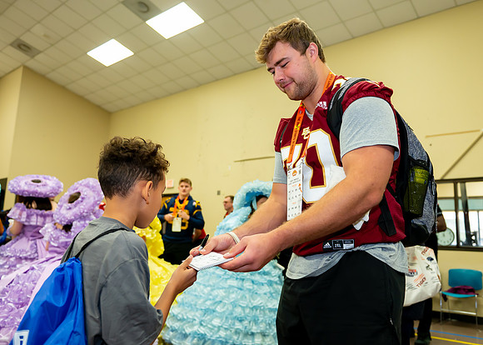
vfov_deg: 47.9
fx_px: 388
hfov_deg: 63.8
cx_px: 253
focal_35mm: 28
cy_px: 174
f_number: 2.8
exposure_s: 1/200
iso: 1600
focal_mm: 24
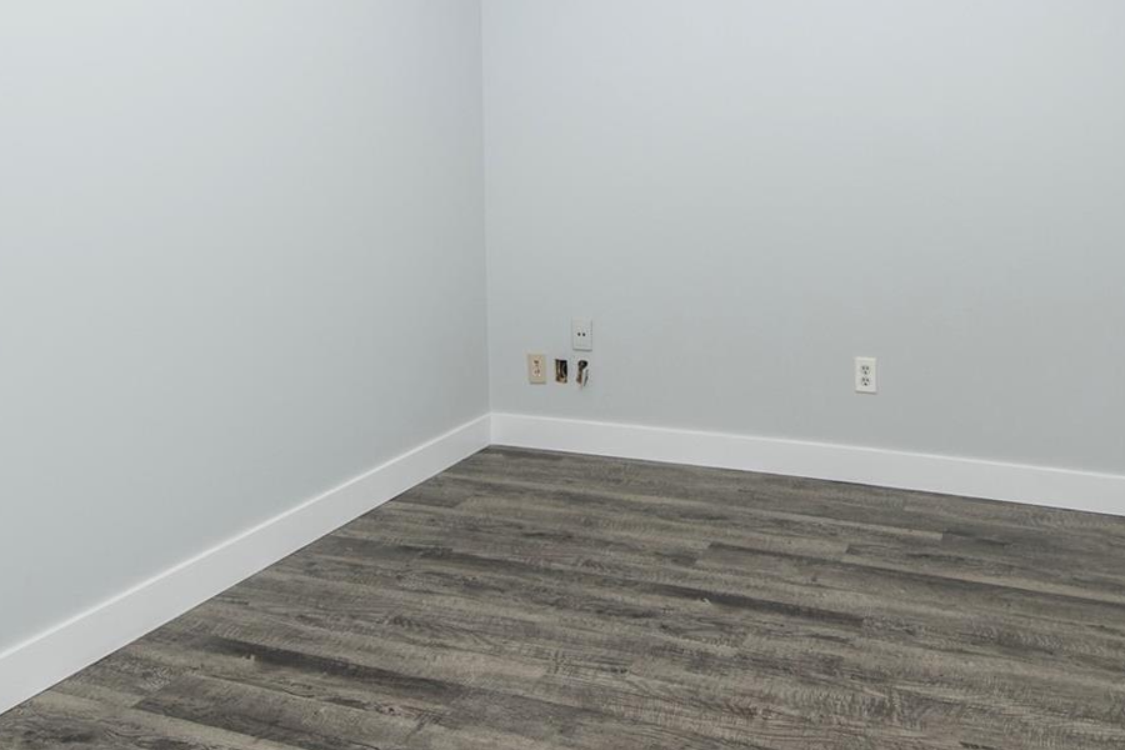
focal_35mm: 32
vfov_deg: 39.7
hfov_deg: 58.5
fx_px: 1000
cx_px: 642
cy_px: 162
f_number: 8
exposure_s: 1/13
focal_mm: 12
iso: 320
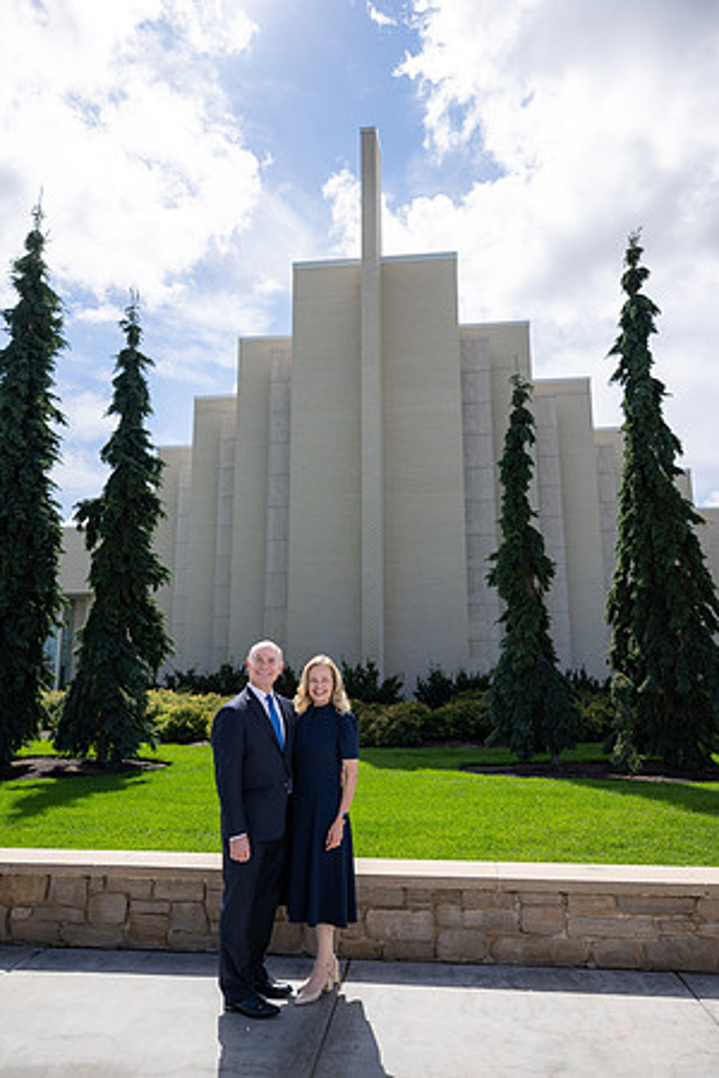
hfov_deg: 53.1
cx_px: 360
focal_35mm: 24
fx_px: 719
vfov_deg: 73.7
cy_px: 539
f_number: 4
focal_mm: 24
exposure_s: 1/1600
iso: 100
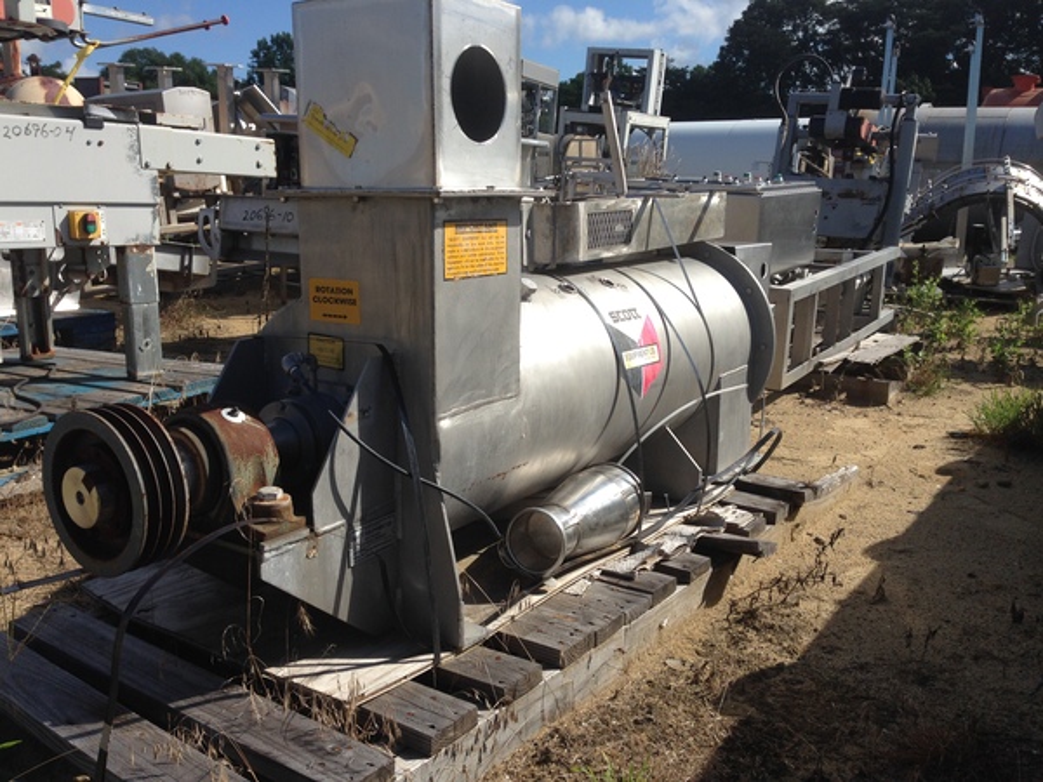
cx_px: 522
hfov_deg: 55.4
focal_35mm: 33
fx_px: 994
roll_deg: -1.4
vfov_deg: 42.9
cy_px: 391
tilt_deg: -13.1
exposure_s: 1/2008
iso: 50
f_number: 2.4
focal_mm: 4.12
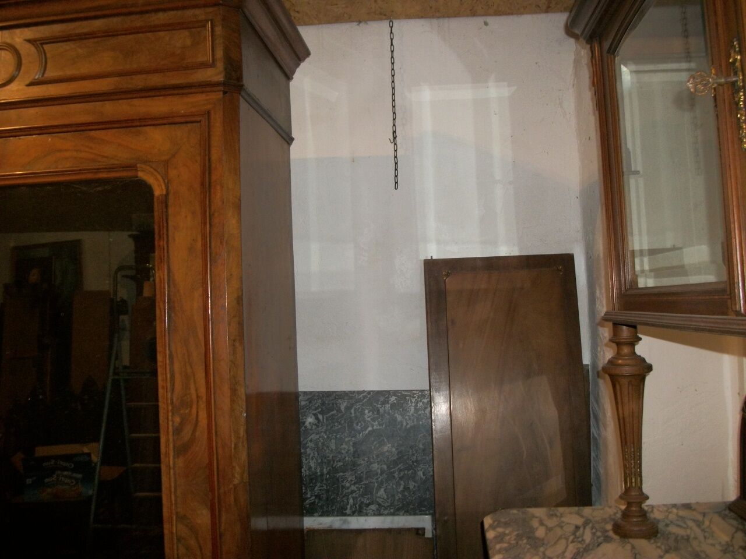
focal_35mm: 32
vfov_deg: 44.2
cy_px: 280
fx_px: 690
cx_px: 373
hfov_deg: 56.8
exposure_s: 1/30
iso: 160
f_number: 2.9
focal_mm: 5.7
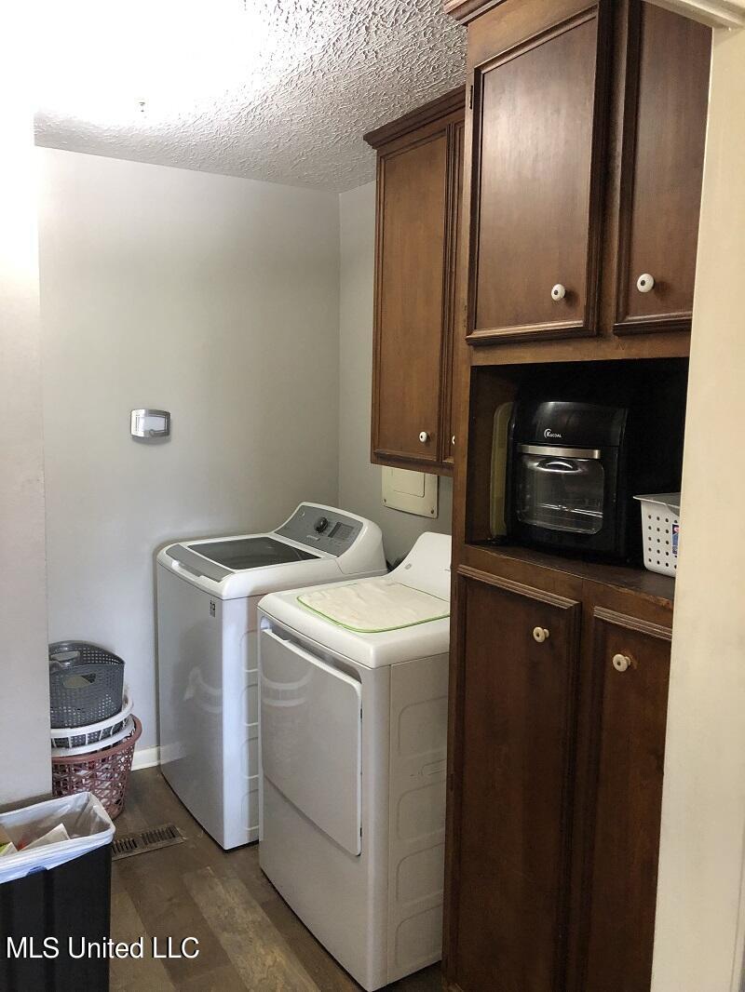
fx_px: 803
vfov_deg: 63.4
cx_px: 372
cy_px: 496
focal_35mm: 28
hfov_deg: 49.8
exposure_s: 1/15
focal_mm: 3.99
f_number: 1.8
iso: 100
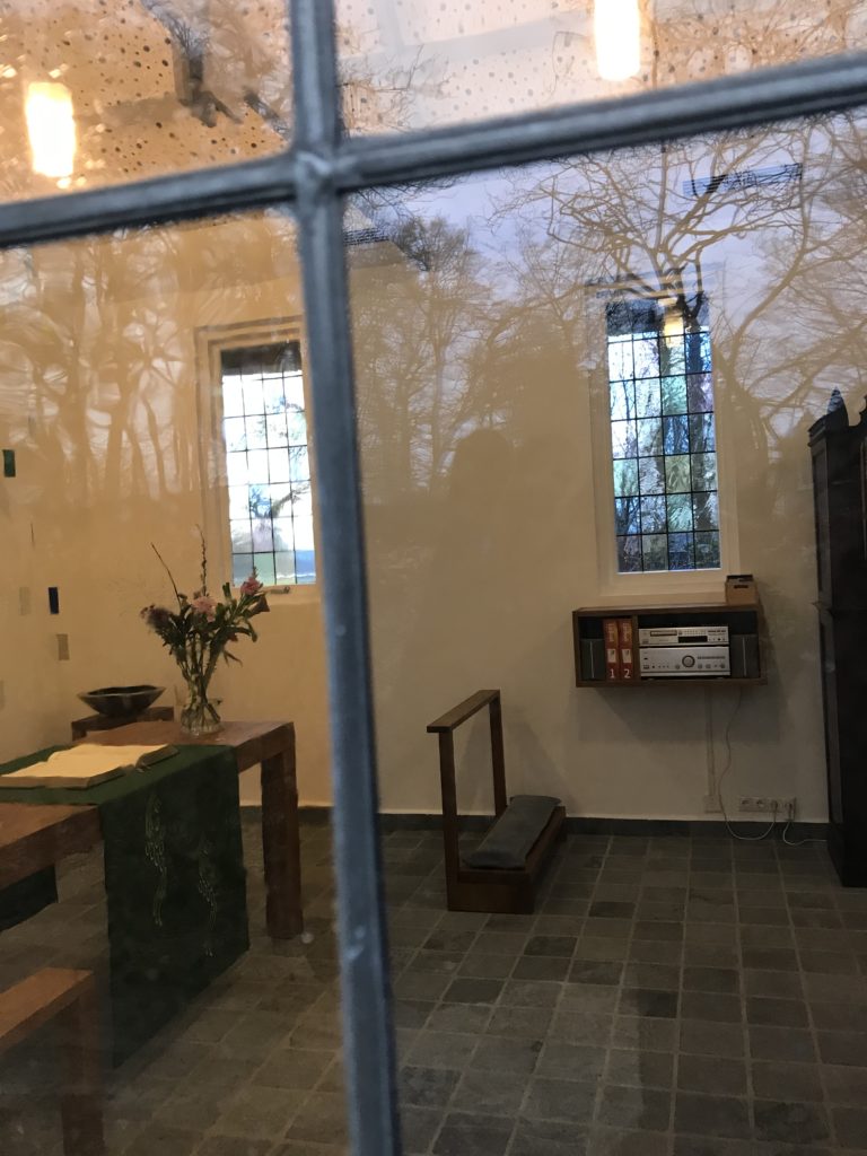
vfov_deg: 63.4
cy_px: 578
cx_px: 434
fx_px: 935
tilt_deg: +3.9
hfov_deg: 49.7
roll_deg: +3.1
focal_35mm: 28
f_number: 1.8
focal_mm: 3.99
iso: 40
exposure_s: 1/33
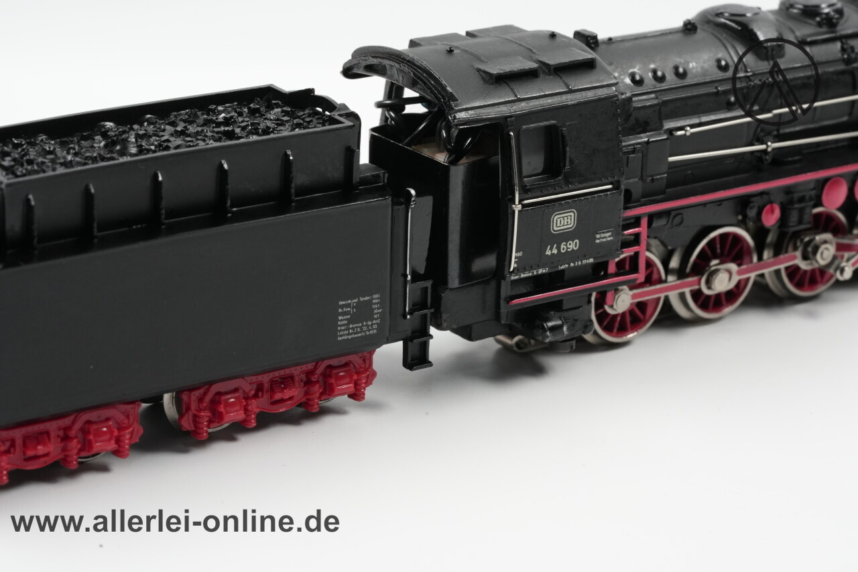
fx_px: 2145
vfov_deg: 15.2
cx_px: 429
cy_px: 286
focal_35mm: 90
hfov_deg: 22.6
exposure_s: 1/25
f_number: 16
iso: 2500
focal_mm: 90
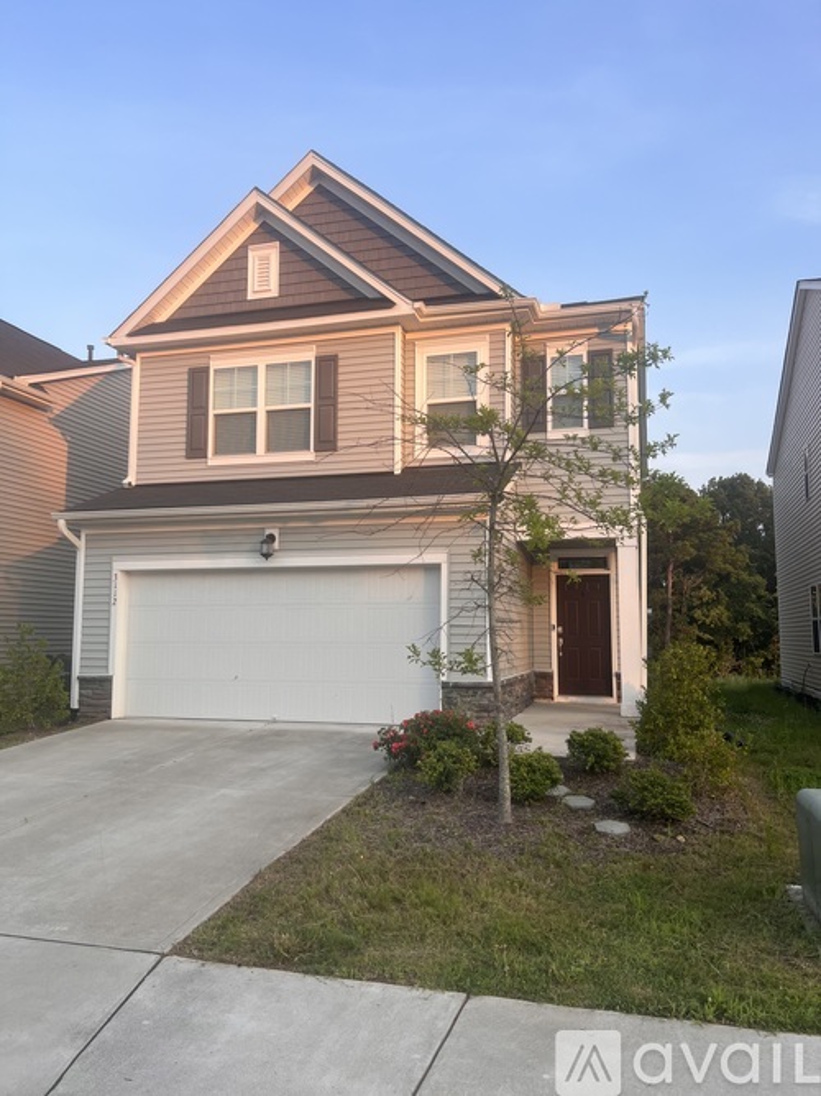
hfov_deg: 53.0
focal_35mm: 26
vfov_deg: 67.3
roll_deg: -0.7
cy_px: 548
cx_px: 410
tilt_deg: +6.3
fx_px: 822
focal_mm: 5.7
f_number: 1.5
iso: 50
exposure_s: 1/833
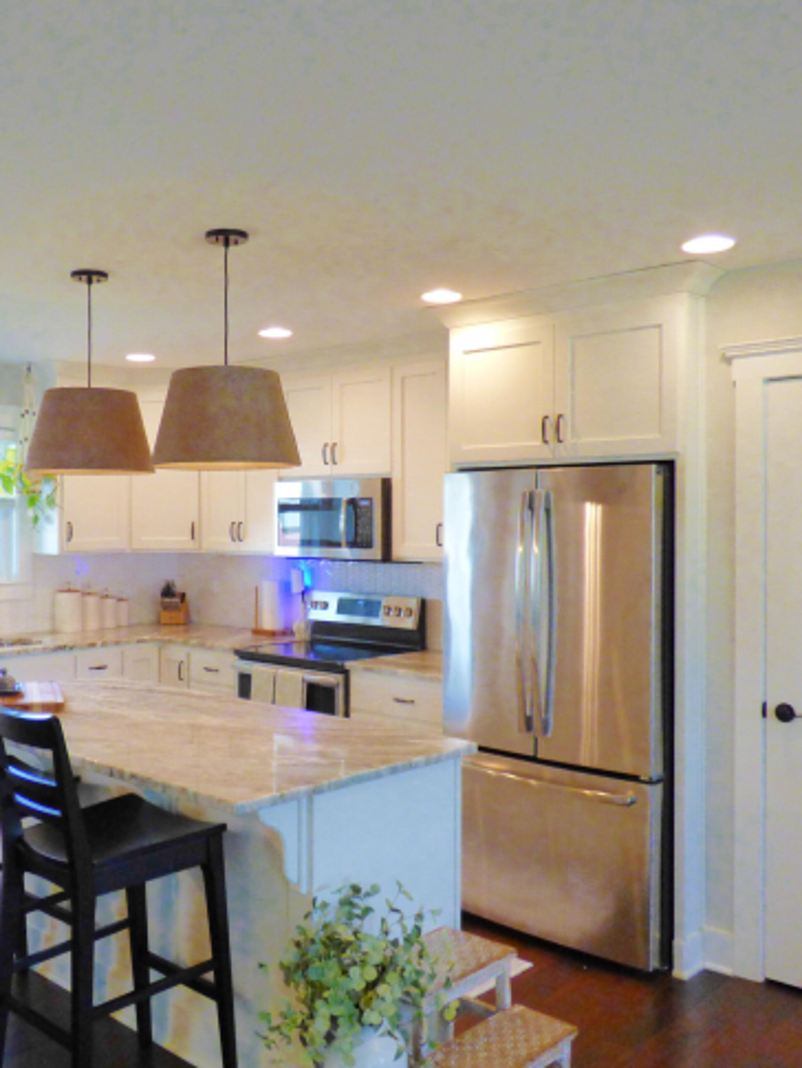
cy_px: 533
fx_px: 1019
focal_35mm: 33
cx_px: 307
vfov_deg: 55.3
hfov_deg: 42.7
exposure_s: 1/60
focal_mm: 4.25
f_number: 3
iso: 400
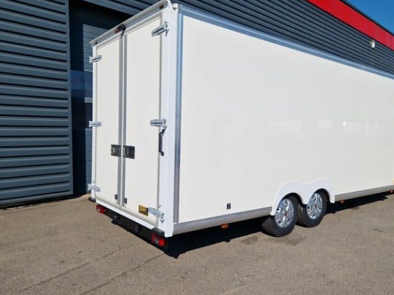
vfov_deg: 49.7
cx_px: 214
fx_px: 319
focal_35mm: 28
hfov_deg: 63.4
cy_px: 148
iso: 50
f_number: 1.8
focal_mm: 5.4
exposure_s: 1/29412
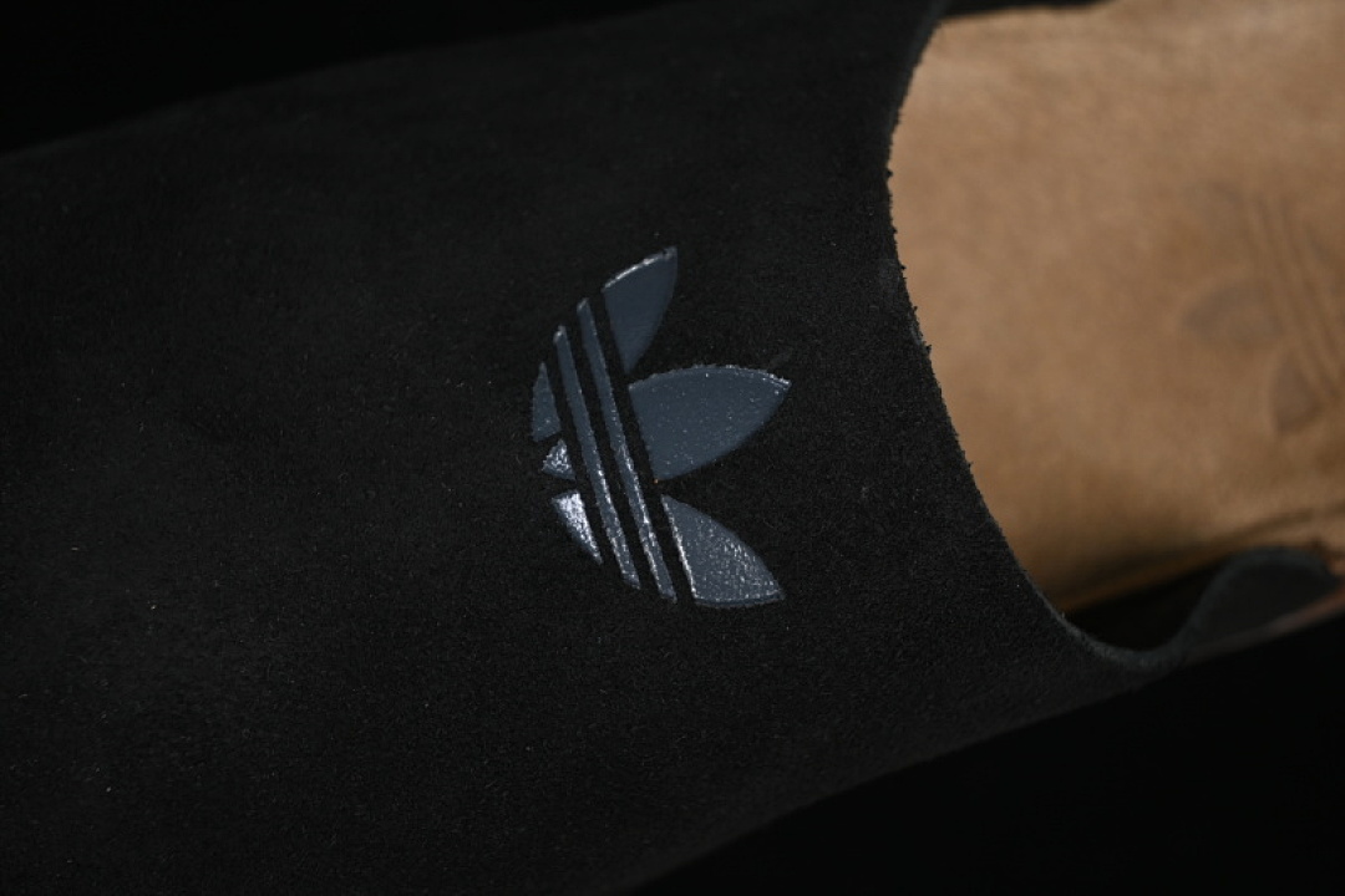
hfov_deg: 27.0
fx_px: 2802
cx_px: 672
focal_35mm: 75
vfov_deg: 18.2
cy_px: 448
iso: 160
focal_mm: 50
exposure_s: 1/50
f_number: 6.3
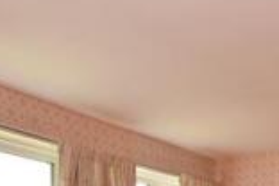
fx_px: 488
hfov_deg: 30.8
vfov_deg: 18.9
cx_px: 238
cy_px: 280
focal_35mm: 63
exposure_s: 1/3
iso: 200
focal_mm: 10
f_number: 8
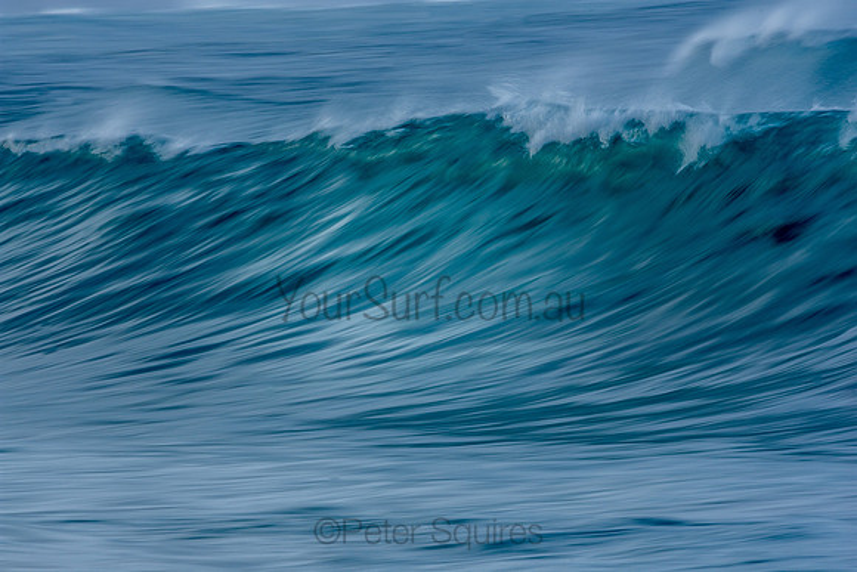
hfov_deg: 2.9
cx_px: 428
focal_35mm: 720
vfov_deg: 1.9
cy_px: 286
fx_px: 17143
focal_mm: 480
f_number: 20
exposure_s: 1/13
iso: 100
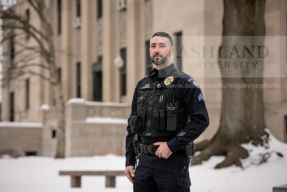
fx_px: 997
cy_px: 96
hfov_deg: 16.4
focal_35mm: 125
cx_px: 144
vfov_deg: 11.0
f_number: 4
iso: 125
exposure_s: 1/640
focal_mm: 125
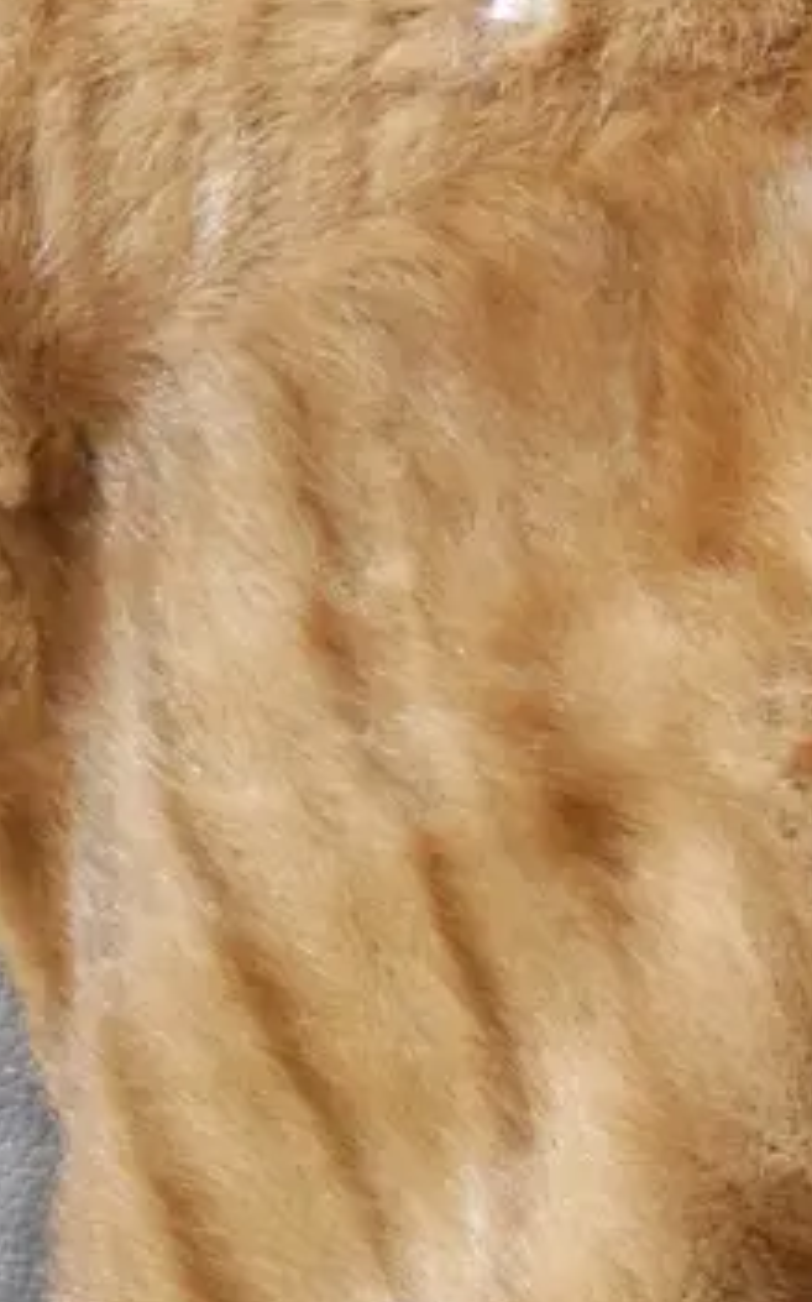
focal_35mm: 99
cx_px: 1307
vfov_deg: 20.5
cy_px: 1209
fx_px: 3510
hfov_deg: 12.4
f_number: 3.6
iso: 2000
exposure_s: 1/60
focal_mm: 16
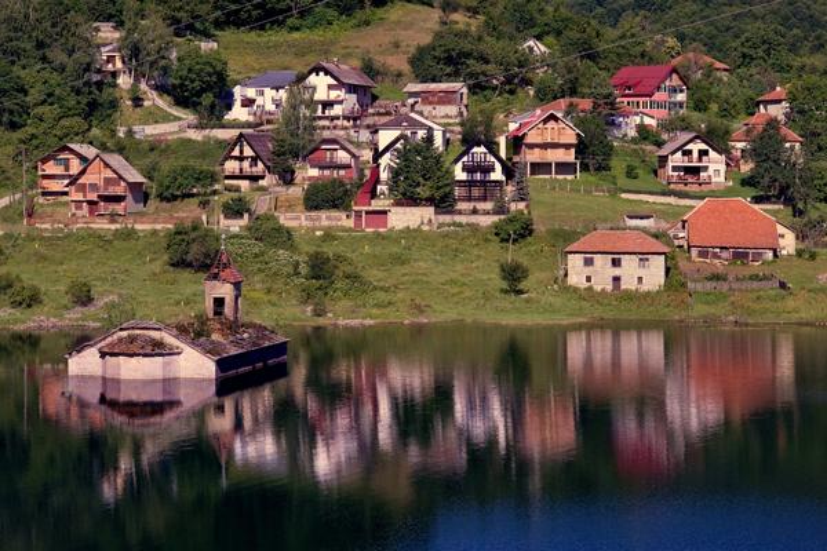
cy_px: 276
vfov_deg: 13.0
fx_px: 2412
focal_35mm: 105
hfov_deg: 19.5
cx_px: 414
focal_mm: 105
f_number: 8
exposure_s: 1/1600
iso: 800
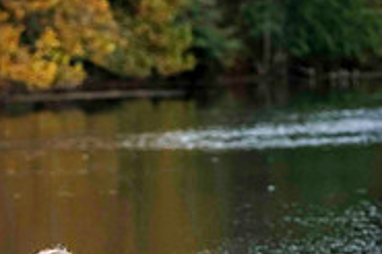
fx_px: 3096
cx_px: 105
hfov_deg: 7.1
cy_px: 405
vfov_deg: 4.7
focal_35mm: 292
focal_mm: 120
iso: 1600
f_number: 4
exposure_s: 1/320
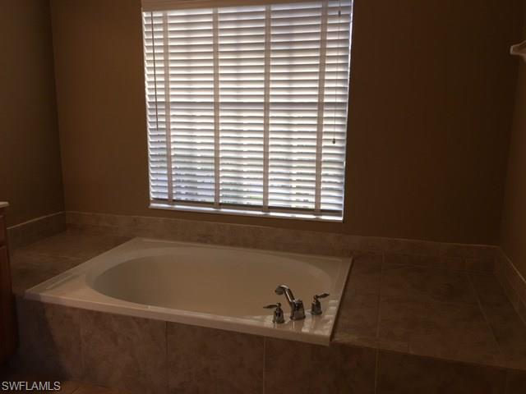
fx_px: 441
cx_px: 263
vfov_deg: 48.2
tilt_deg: -9.3
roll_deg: -0.6
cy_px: 197
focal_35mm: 29
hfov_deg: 61.7
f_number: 2.2
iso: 25
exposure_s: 1/40
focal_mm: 4.15
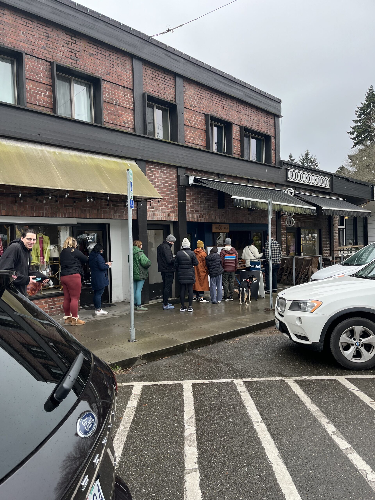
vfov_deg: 67.3
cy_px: 250
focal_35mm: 26
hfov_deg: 53.1
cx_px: 188
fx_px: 376
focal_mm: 5.1
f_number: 1.6
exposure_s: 1/542
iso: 50
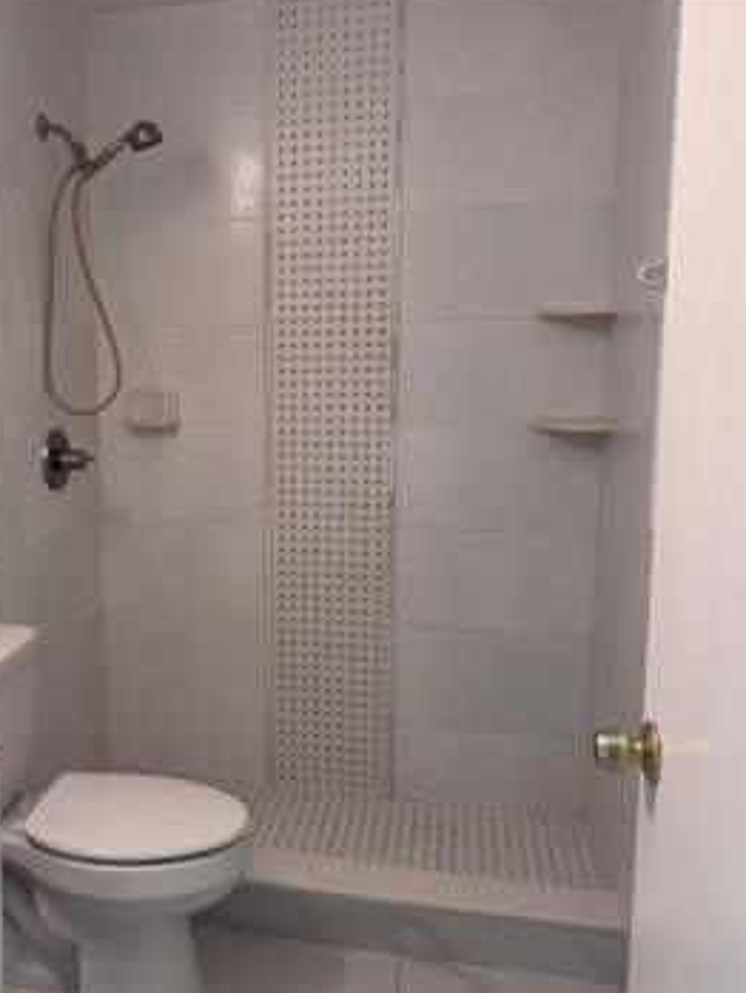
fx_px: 948
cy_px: 495
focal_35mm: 33
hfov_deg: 42.0
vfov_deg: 55.3
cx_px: 208
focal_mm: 6.76
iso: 160
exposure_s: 1/120
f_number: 1.78
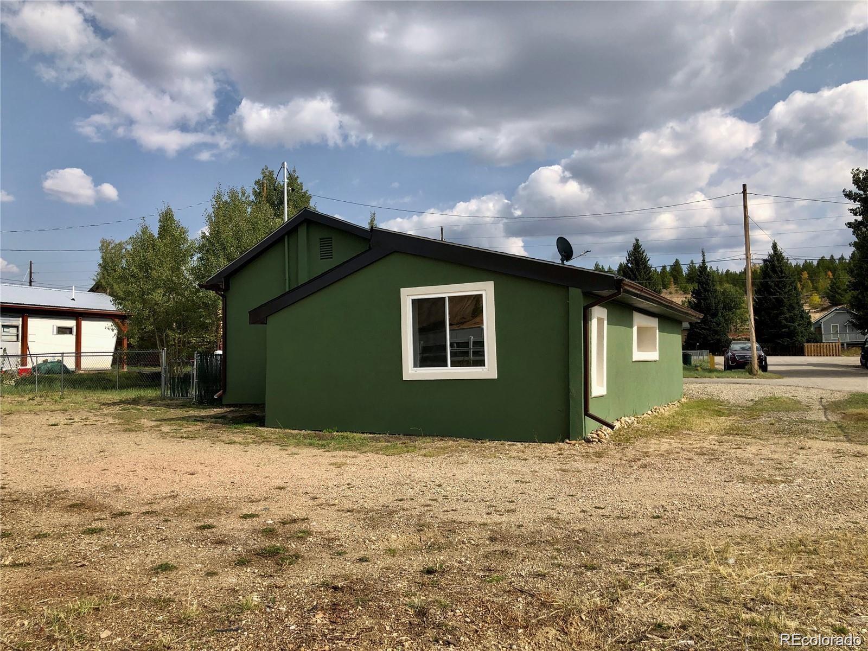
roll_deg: +1.5
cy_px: 326
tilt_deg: +3.6
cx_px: 434
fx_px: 702
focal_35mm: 28
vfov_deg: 49.7
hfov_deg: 63.4
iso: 20
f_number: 1.8
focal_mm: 4
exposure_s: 1/2315
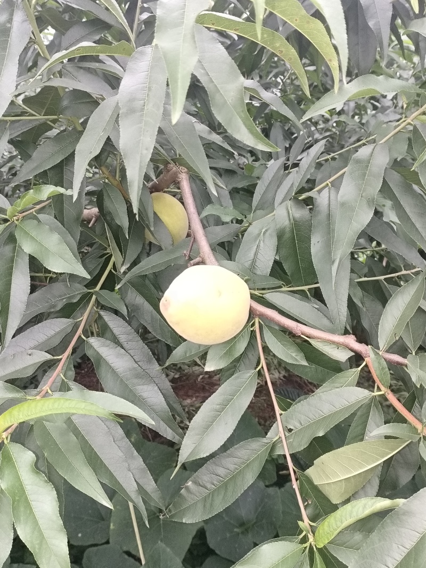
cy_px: 284
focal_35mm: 32
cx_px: 213
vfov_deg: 56.8
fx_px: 525
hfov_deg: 44.2
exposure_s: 1/50
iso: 851
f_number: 1.8
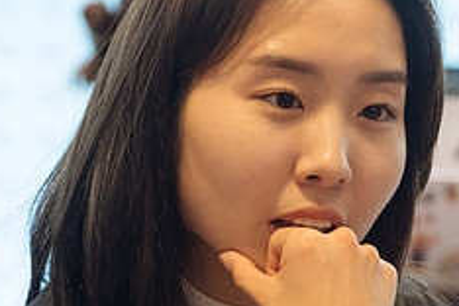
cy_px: 250
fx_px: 2626
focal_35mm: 206
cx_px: 369
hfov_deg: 10.0
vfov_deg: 6.7
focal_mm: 55
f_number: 3.2
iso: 1600
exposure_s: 1/250
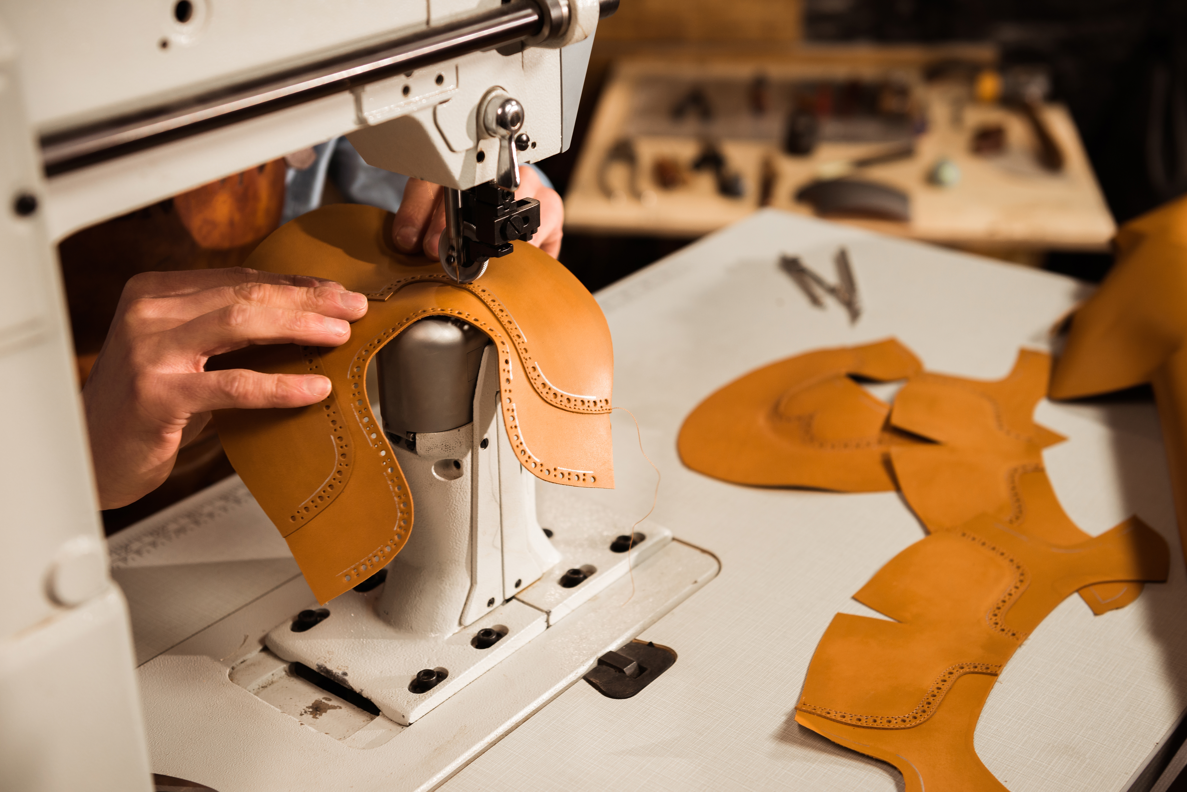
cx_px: 594
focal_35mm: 50
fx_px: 1649
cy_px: 396
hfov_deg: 39.6
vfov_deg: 27.0
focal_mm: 50
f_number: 3.5
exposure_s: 1/100
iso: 320
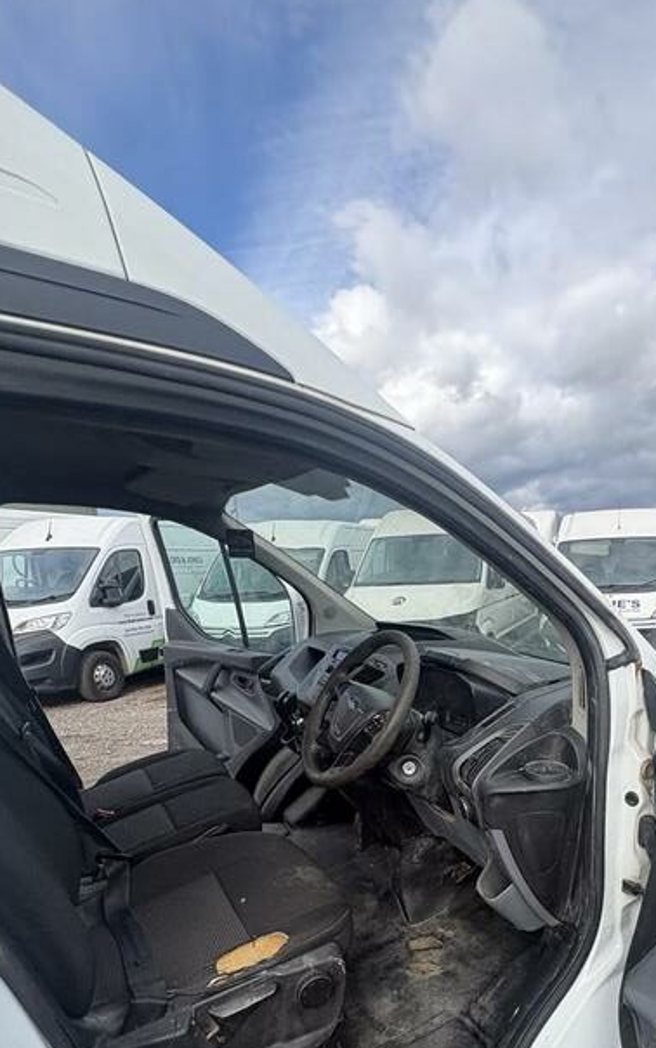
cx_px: 484
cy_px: 739
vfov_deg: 75.8
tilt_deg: -7.2
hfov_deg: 52.9
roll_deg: +4.0
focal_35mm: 22
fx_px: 629
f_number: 2.2
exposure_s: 1/821
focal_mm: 2.22
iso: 50
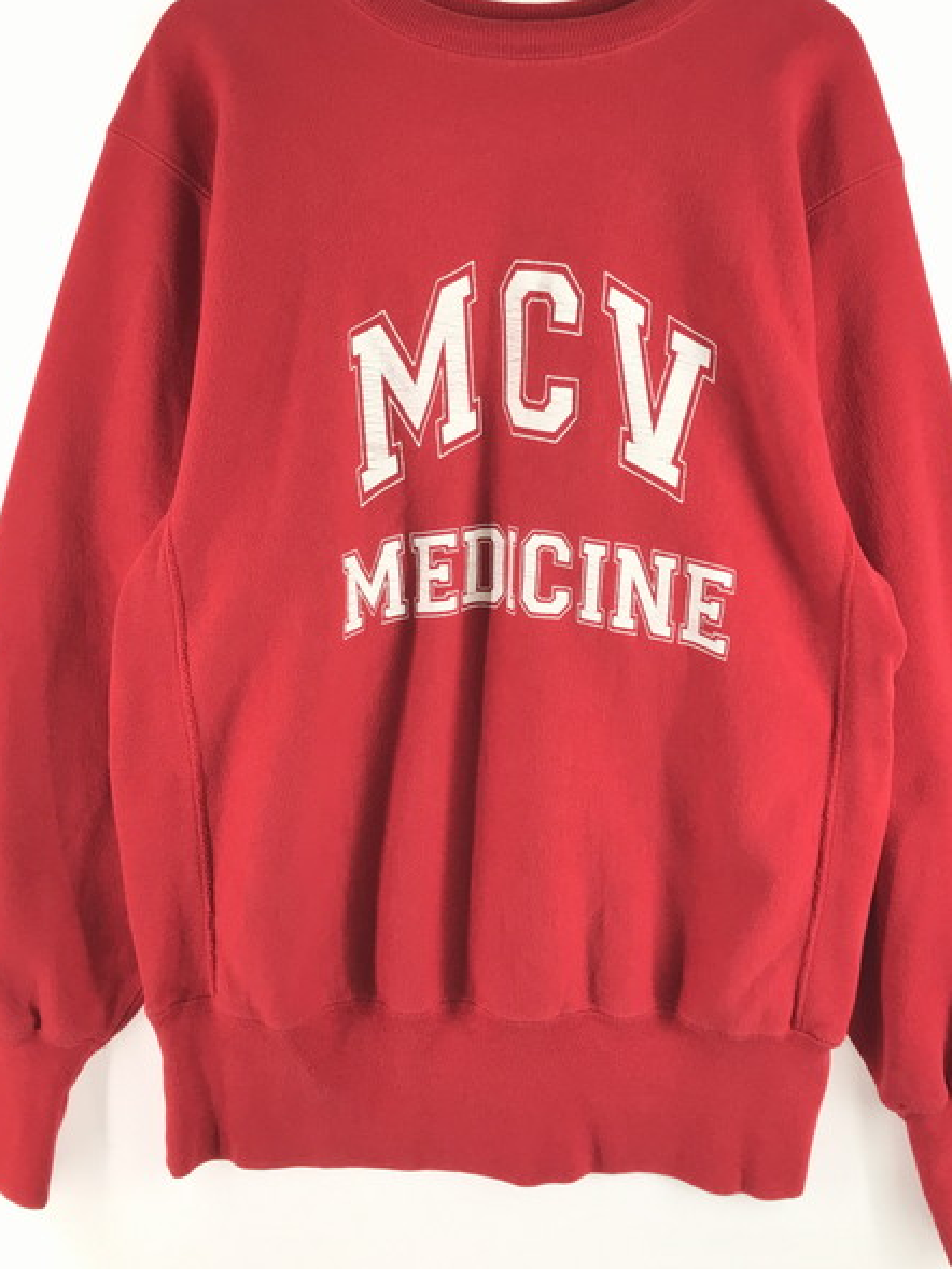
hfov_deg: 37.7
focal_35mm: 38
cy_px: 463
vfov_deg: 48.4
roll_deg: -0.6
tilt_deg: -22.3
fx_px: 1393
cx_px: 515
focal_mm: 3.99
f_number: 1.8
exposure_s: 1/99
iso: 40
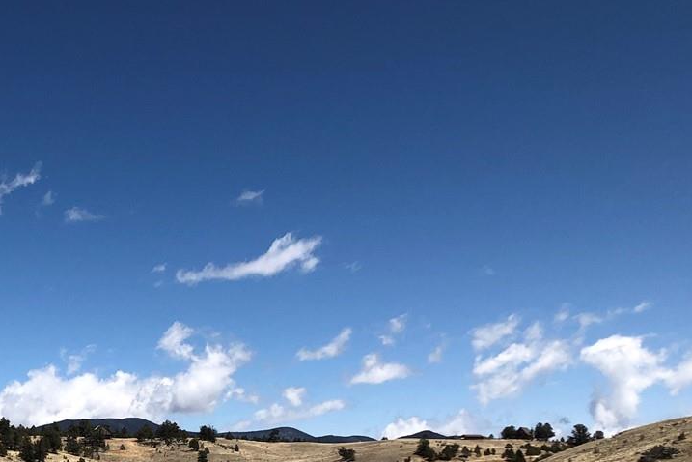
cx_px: 75
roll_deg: -0.2
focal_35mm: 65
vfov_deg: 20.1
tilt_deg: -3.4
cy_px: 485
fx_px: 1249
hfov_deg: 29.7
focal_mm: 3.99
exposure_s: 1/3205
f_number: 1.8
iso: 25
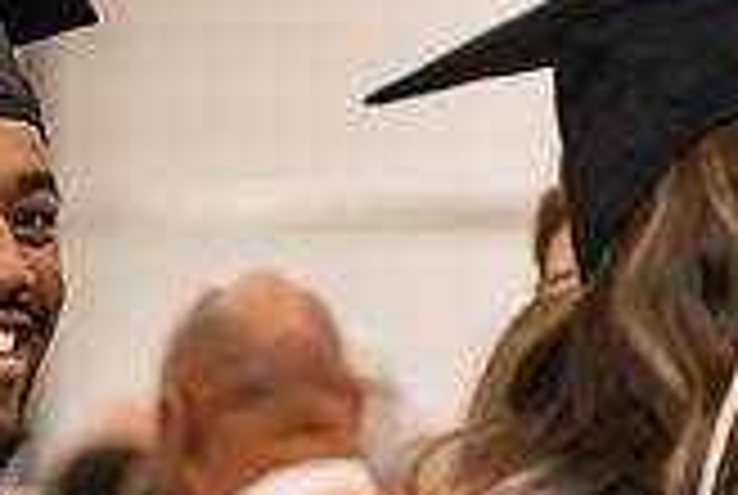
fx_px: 6880
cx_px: -148
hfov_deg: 6.1
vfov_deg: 4.1
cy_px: 533
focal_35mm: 335
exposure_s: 1/200
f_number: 3.2
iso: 2000
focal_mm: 95
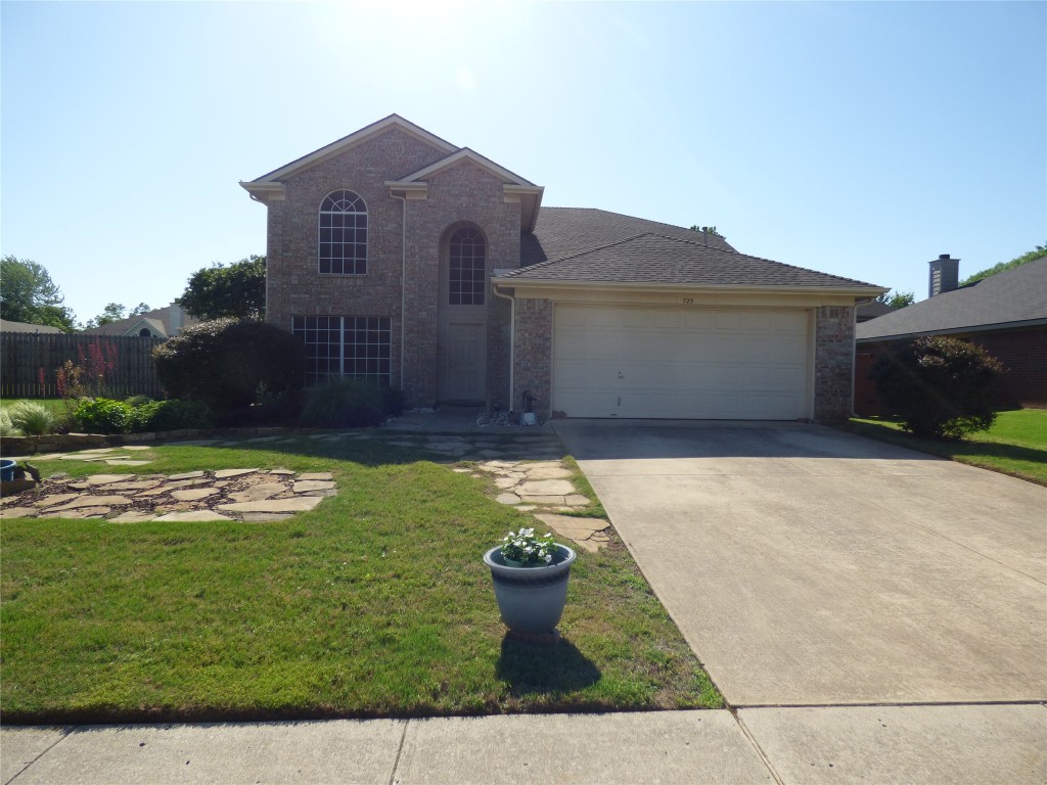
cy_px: 392
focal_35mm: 20
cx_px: 524
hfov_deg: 81.7
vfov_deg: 66.0
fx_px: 605
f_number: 2.8
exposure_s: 1/2000
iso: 100
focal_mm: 3.58
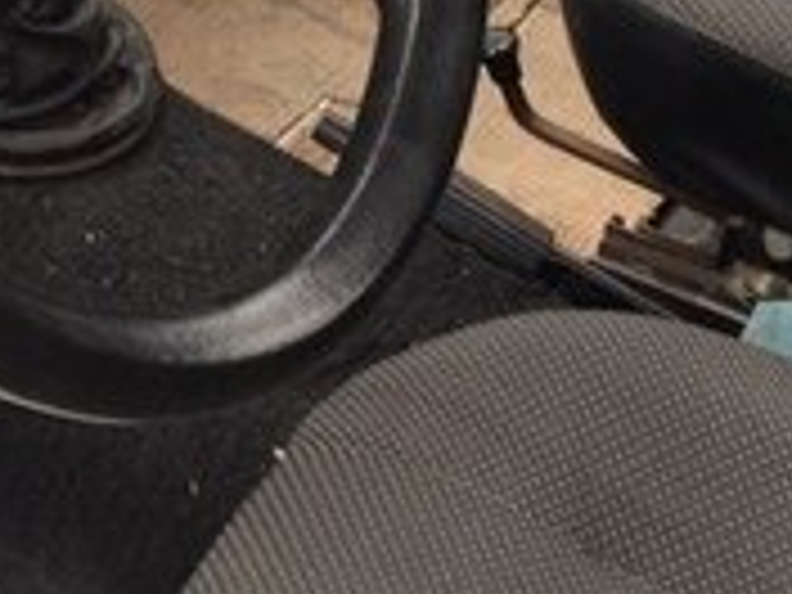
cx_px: -54
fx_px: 2997
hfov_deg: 14.7
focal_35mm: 131
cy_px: -223
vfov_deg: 11.0
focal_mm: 4.28
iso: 50
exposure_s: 1/40
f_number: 2.4
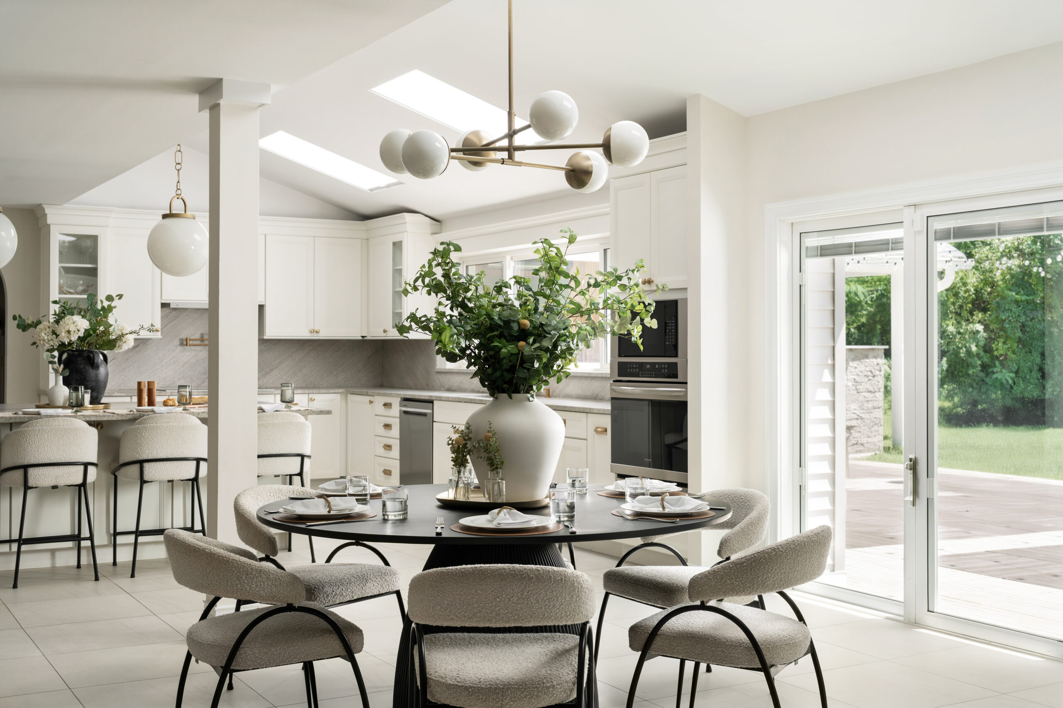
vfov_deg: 31.9
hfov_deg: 46.4
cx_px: 532
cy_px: 354
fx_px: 1240
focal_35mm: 42
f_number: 8
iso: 200
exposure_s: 1/50
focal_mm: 42
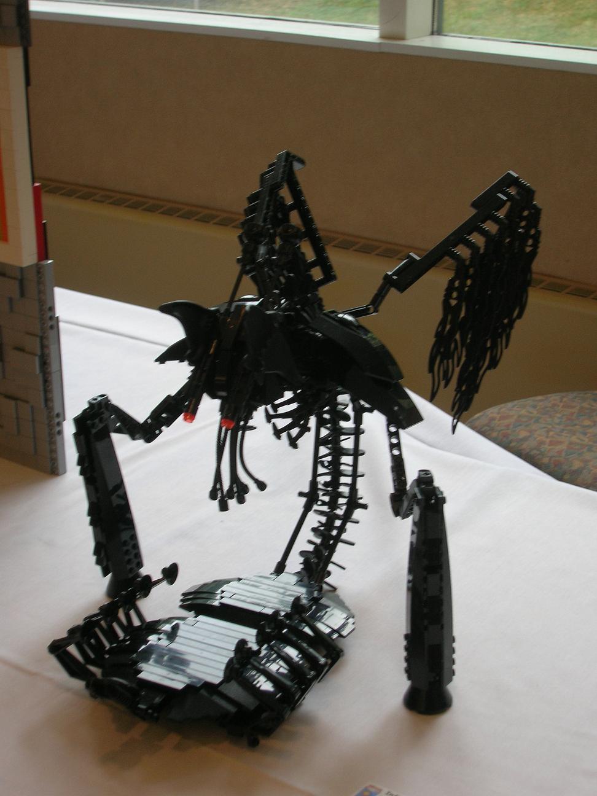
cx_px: 298
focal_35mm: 58
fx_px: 1334
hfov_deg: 25.2
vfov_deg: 33.2
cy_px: 398
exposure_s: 1/34.3
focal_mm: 9.7
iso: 50
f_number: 3.5
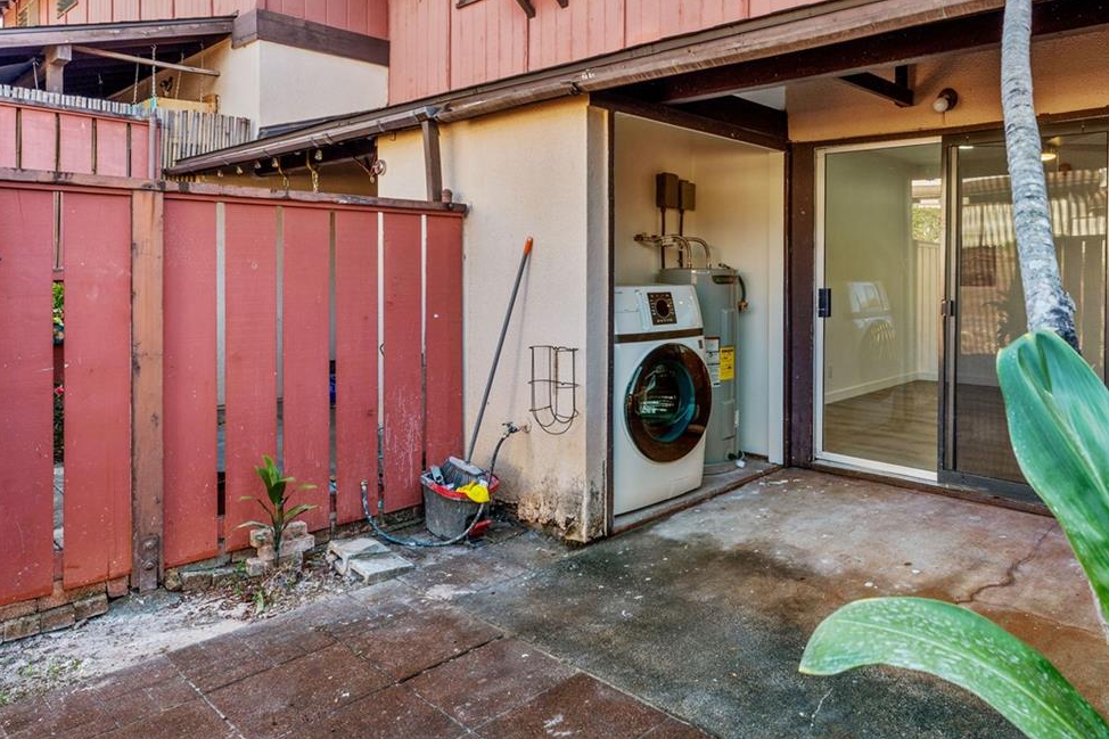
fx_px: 744
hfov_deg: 70.7
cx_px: 761
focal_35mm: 24
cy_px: 264
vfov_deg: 52.1
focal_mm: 14.7
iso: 200
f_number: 9
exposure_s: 1/30
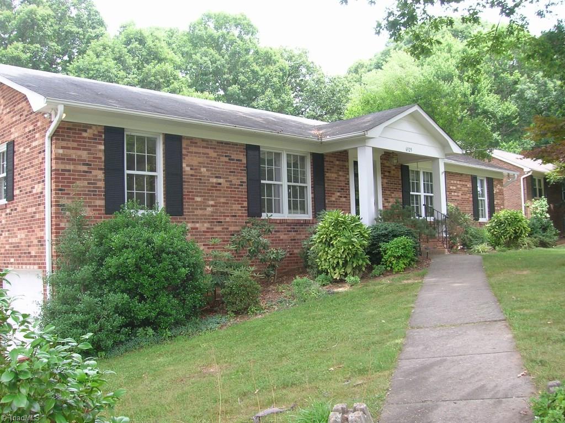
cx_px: 282
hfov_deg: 54.0
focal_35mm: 34
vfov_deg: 41.7
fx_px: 554
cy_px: 212
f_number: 4.9
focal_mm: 5.7
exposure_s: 1/50.4
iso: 50
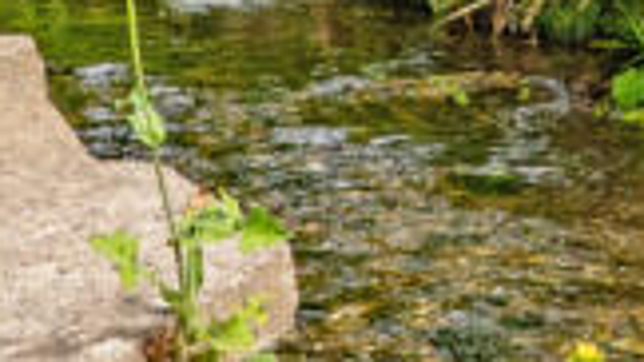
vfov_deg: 5.9
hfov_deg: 10.6
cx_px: 815
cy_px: -459
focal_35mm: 200
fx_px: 3414
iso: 400
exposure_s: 1/1250
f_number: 5
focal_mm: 14
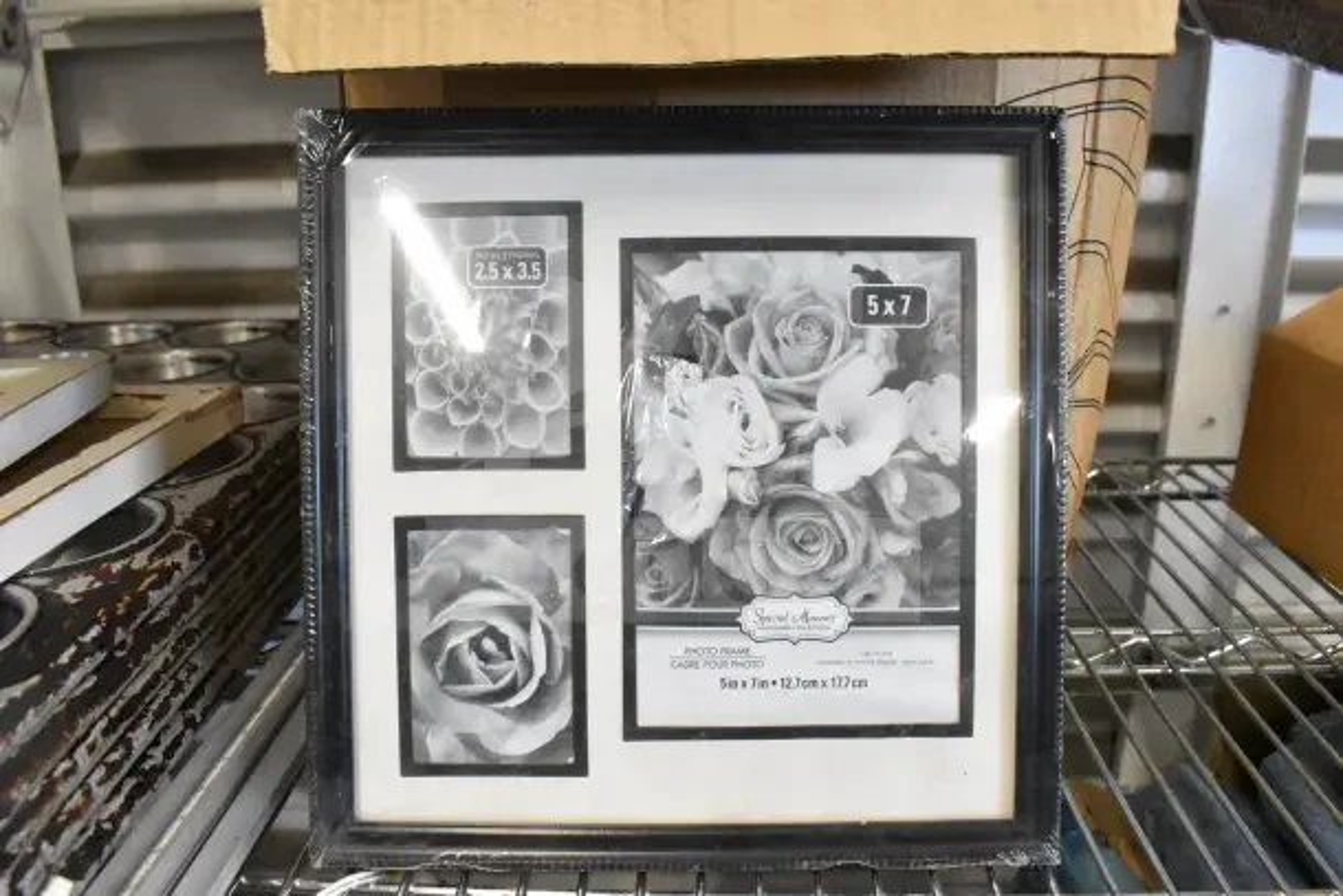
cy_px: 448
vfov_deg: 48.0
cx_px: 672
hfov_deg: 67.4
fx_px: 1007
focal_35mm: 27
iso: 6400
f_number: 6.3
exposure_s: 1/160
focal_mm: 18
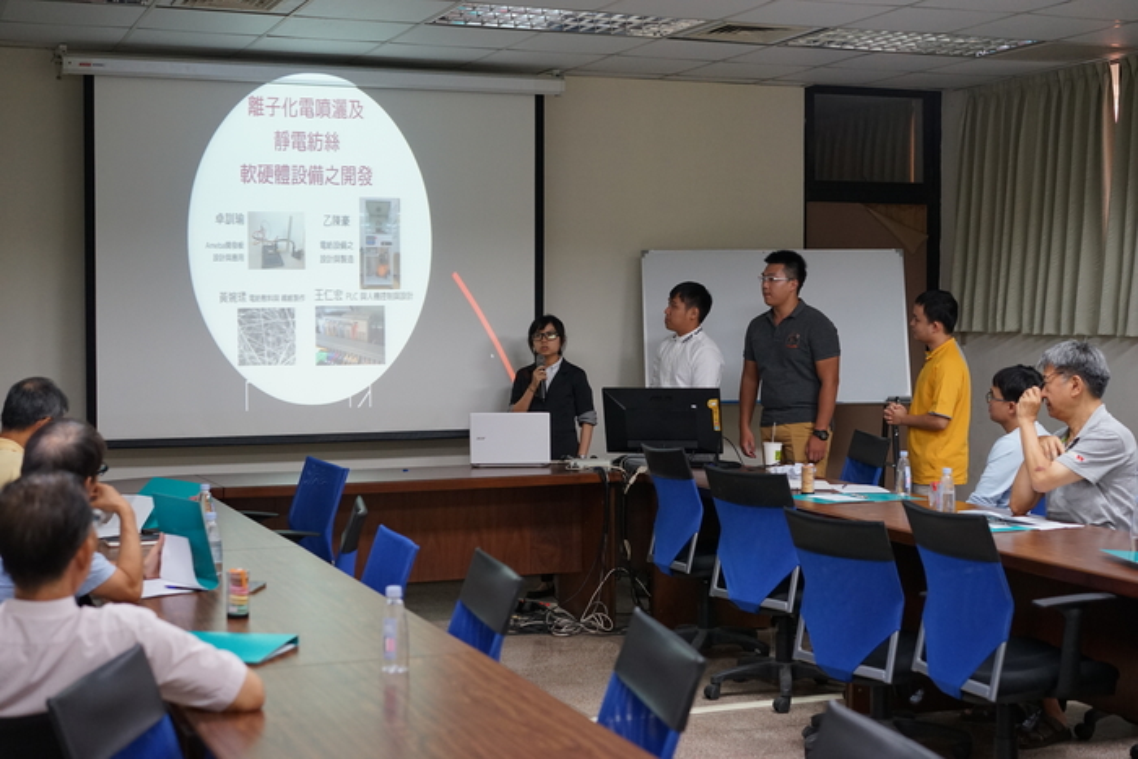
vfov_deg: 24.6
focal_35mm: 55
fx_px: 1739
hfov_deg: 36.2
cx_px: 569
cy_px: 380
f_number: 3.5
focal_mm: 55
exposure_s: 1/160
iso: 1600
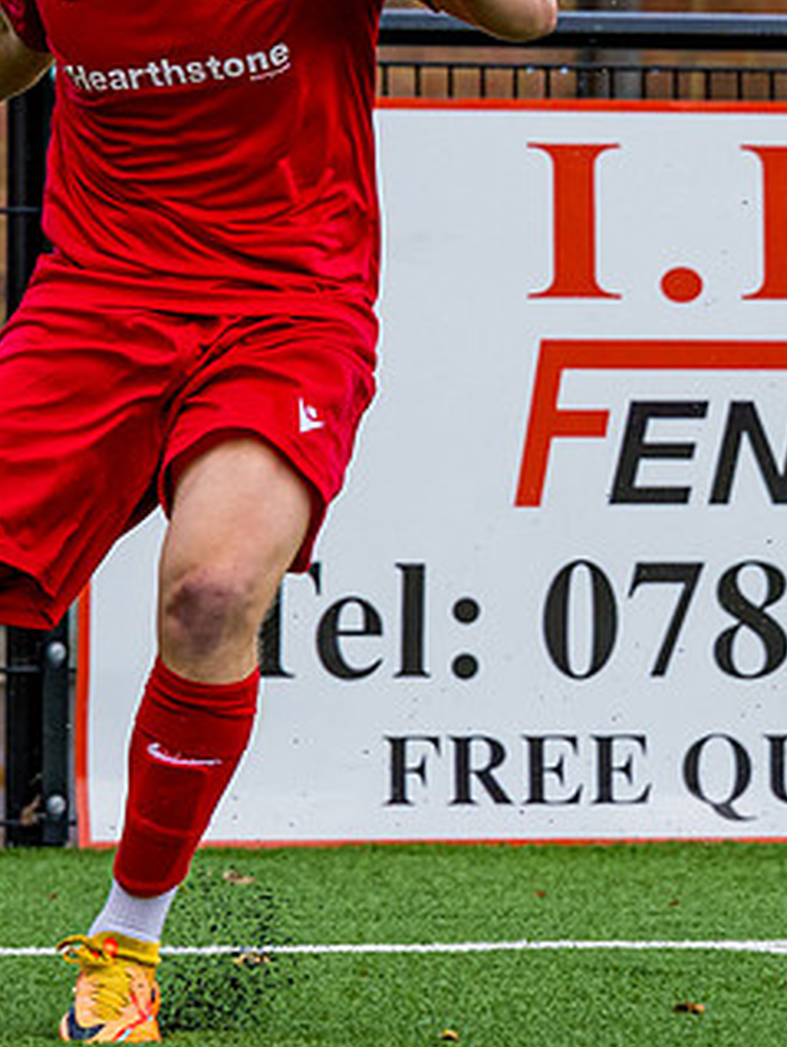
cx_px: 261
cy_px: 283
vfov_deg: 2.7
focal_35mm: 734
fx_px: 22220
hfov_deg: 2.0
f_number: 4
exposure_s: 1/1600
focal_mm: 145
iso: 400
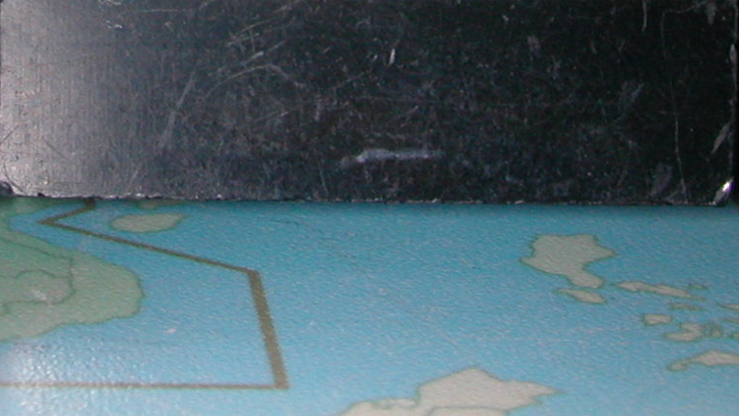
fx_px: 3077
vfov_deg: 7.7
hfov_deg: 13.5
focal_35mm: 157
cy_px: -95
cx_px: -35
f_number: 6.1
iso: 100
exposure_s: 1/59.9
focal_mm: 10.4
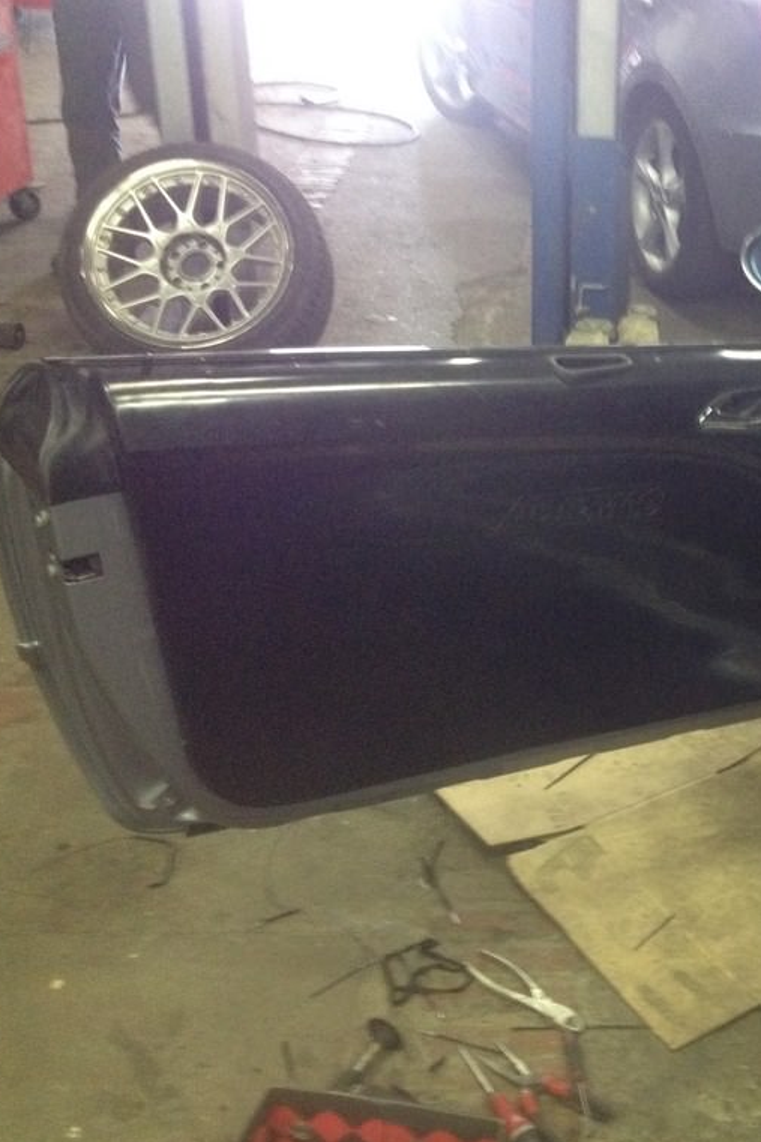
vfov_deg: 40.4
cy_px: 573
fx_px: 1554
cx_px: 698
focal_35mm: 49
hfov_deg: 26.5
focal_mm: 4.28
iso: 400
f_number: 2.4
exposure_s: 1/20
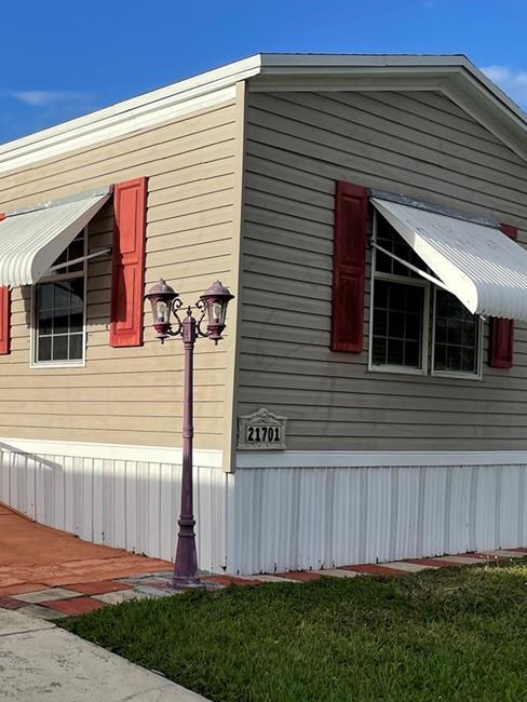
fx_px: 974
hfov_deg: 29.7
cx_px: 114
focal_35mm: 48
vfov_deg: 39.4
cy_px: 444
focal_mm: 4.2
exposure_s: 1/3300
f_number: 1.6
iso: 32
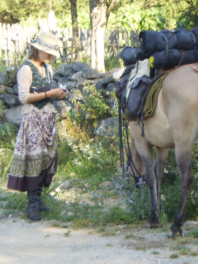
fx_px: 1220
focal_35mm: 160
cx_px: 119
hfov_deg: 9.3
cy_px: 126
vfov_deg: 12.3
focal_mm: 18.9
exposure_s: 1/50
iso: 125
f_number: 5.9
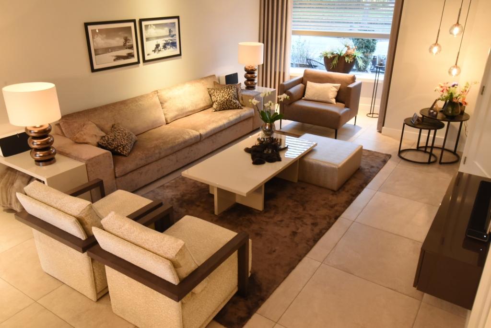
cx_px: 246
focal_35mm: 30
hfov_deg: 61.9
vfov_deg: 43.7
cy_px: 164
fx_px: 409
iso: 5000
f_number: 11
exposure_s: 1/10
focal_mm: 30
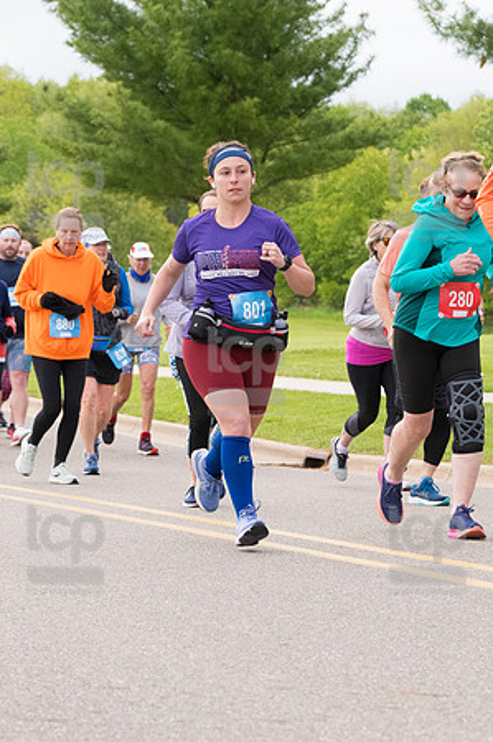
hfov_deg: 8.9
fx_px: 3150
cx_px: 246
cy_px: 371
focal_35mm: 153
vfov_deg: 13.4
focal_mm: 102
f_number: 7.1
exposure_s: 1/1600
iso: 4000
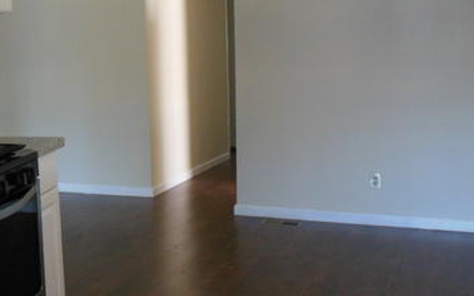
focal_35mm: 52
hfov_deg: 38.8
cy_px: 145
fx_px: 672
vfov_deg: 24.9
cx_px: 202
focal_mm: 4.5
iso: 400
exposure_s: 1/30
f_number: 3.2
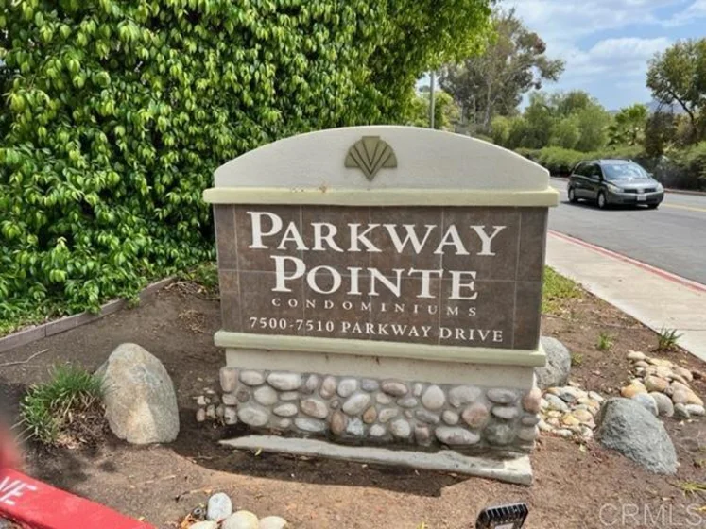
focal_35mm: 26
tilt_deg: -14.4
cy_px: 264
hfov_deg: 67.3
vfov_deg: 53.1
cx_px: 353
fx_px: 530
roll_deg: +0.9
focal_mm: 5.7
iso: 50
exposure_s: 1/1901
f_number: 1.5
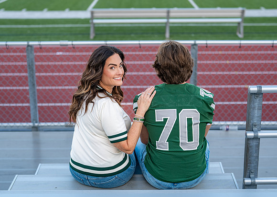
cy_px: 102
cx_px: 145
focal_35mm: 64
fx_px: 504
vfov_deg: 22.2
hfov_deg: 30.7
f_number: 2.2
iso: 160
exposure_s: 1/250
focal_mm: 50
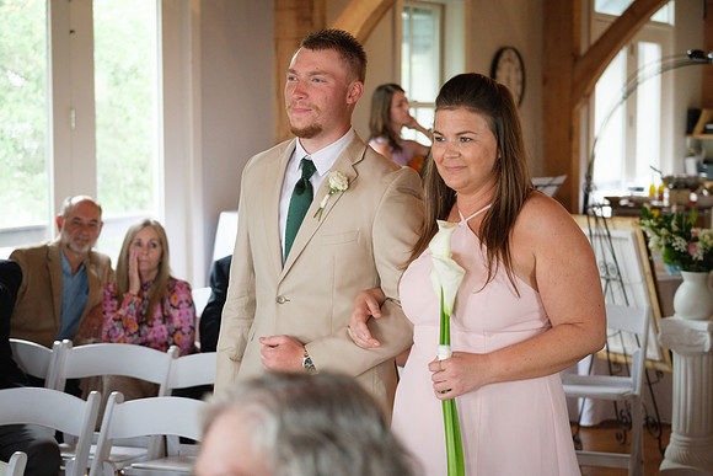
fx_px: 1486
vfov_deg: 18.2
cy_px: 238
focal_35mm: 75
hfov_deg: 27.0
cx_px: 356
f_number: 2.8
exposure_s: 1/125
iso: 800
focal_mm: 50
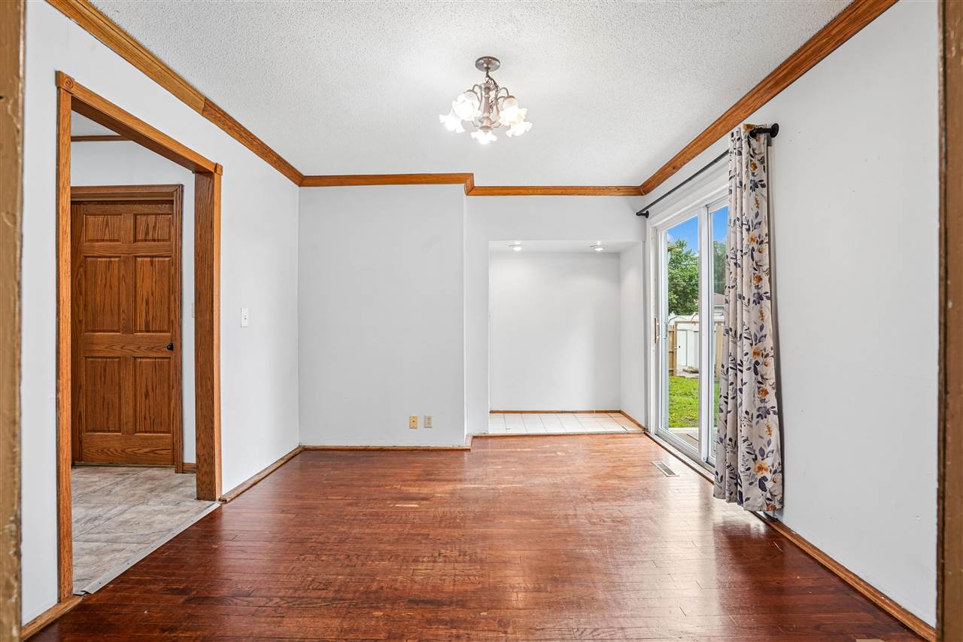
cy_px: 321
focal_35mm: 16
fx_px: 428
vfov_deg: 73.7
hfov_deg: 96.7
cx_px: 482
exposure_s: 1/20
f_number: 9
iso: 400
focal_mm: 16
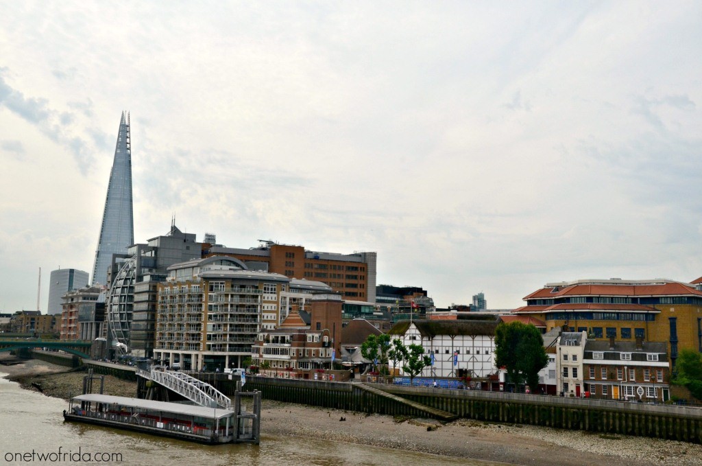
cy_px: 233
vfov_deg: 35.4
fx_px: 730
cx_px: 351
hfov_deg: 51.4
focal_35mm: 38
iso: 320
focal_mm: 25
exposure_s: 1/800
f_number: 14
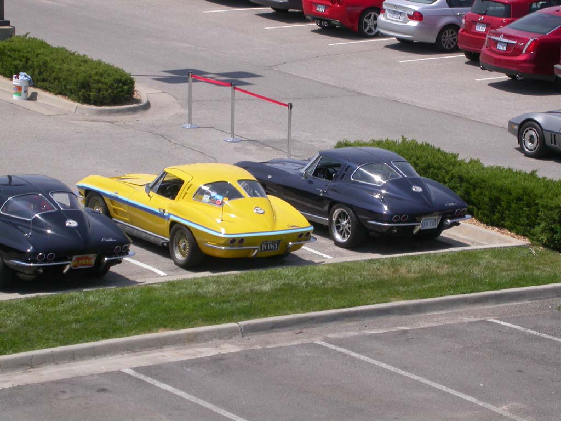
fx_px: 2496
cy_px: 210
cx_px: 280
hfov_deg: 12.8
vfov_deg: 9.6
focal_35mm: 154
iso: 100
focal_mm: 32
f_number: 7.3
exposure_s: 1/366
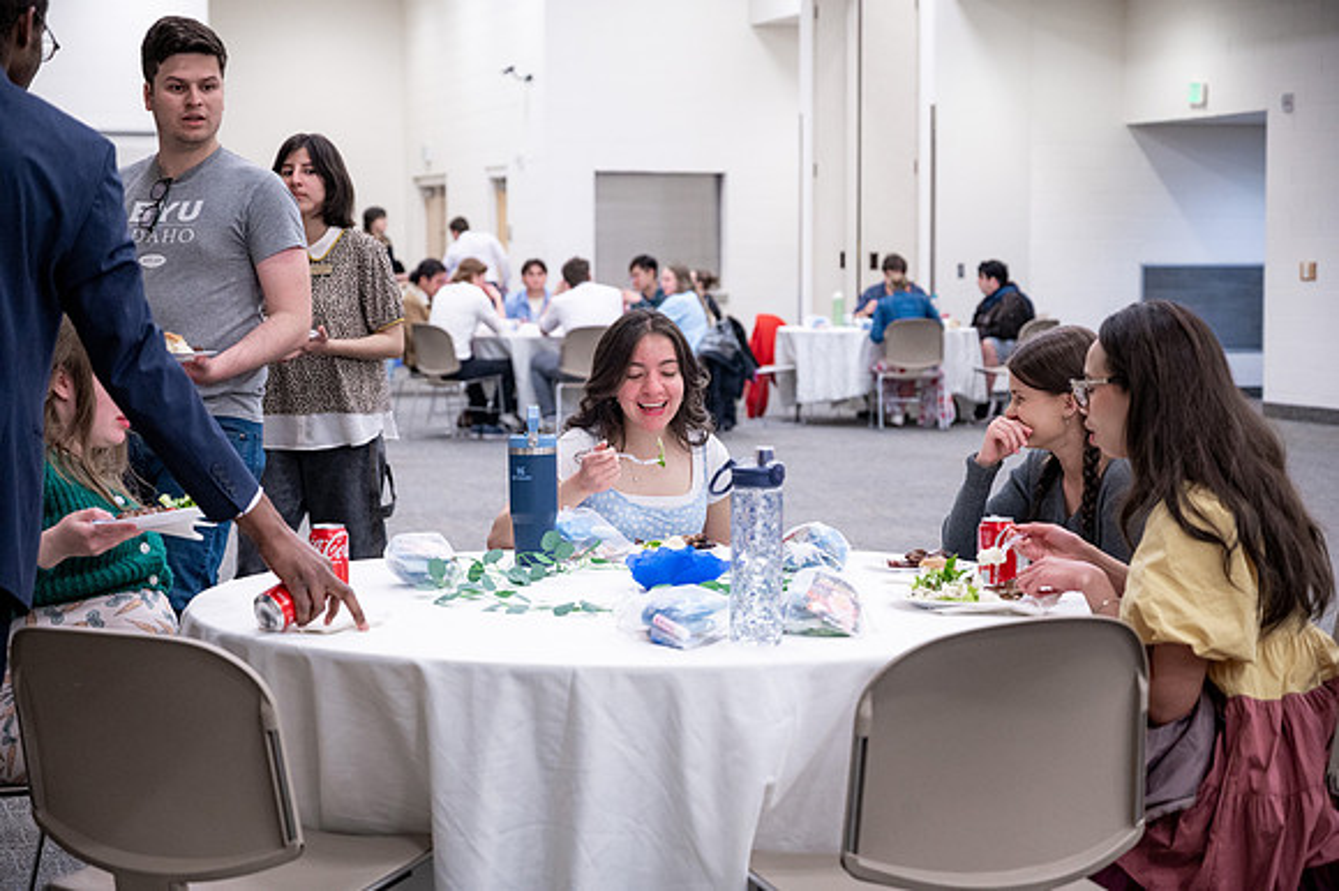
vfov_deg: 19.4
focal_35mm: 70
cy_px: 446
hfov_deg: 28.9
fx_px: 2602
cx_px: 670
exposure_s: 1/200
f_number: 4
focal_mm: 70
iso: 1600
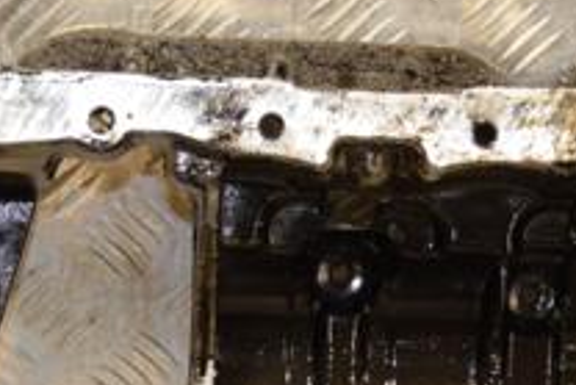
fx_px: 2425
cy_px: 465
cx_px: 318
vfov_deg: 9.0
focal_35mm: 151
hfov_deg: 13.5
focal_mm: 35
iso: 800
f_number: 5
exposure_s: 1/100
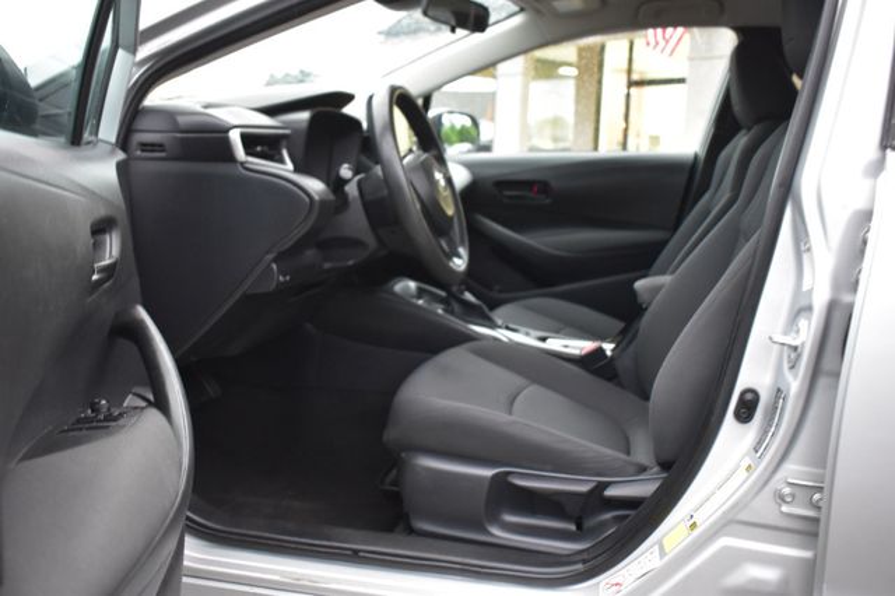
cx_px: 448
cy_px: 298
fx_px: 894
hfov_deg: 53.2
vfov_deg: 36.8
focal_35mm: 36
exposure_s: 1/15
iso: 1600
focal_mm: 24
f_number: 3.8
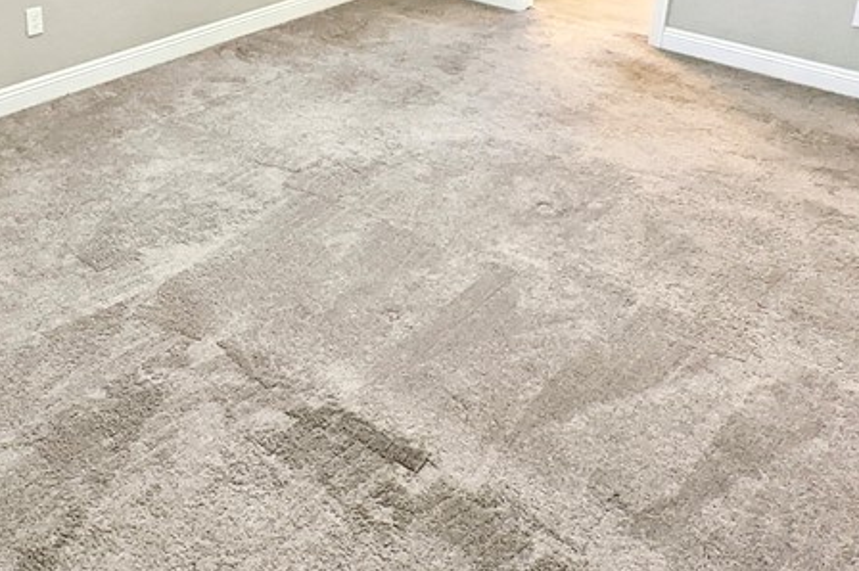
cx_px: 262
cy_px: 34
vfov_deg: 32.8
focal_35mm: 38
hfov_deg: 49.5
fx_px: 906
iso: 75
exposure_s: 1/79.2
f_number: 2.2
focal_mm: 2.35
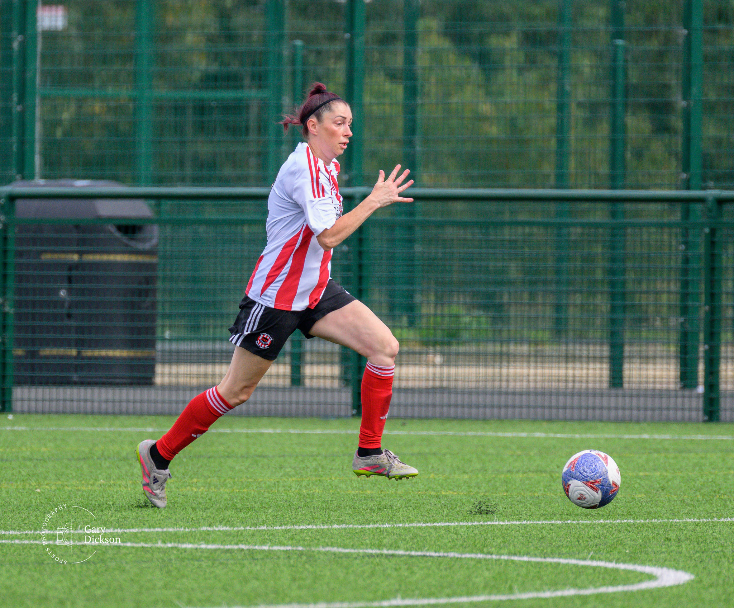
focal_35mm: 820
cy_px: 265
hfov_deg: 2.3
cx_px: 248
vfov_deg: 1.9
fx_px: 18046
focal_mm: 400
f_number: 5.6
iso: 1000
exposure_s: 1/1600
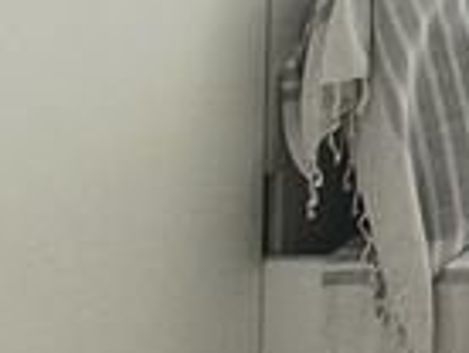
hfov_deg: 11.1
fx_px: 1276
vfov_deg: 12.4
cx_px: 1455
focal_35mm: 94
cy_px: -496
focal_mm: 2.2
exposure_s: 1/503
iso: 50
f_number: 2.2
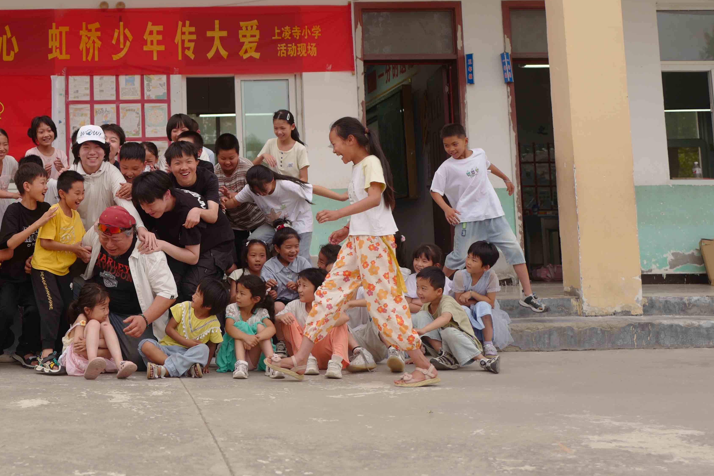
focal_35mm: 50
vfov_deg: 26.8
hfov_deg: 37.9
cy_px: 140
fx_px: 992
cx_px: 123
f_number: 2
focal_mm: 28
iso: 125
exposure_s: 1/1250
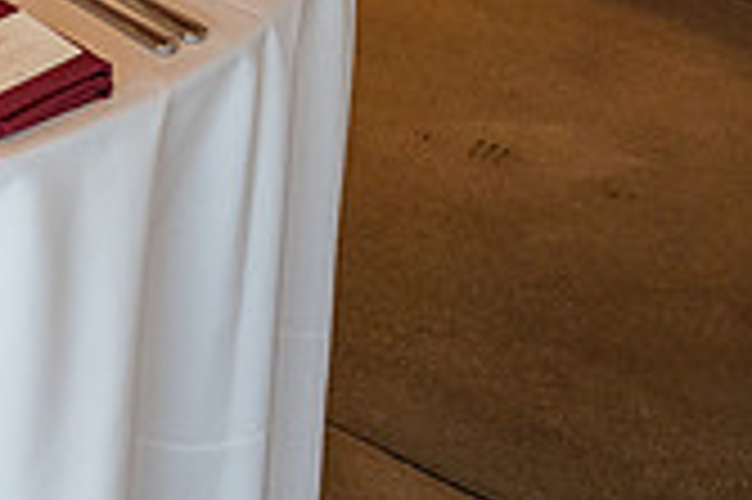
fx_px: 2212
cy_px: -264
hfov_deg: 17.0
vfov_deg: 12.2
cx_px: -455
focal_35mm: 106
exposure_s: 1/160
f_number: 4
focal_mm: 30.5
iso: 1000
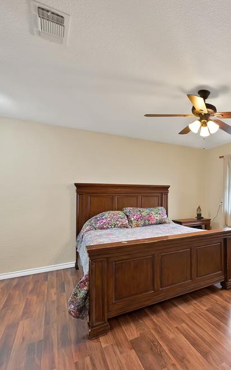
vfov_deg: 88.0
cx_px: 229
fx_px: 191
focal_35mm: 19
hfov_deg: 50.8
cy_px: 188
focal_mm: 12
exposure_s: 1/2
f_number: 9
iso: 640
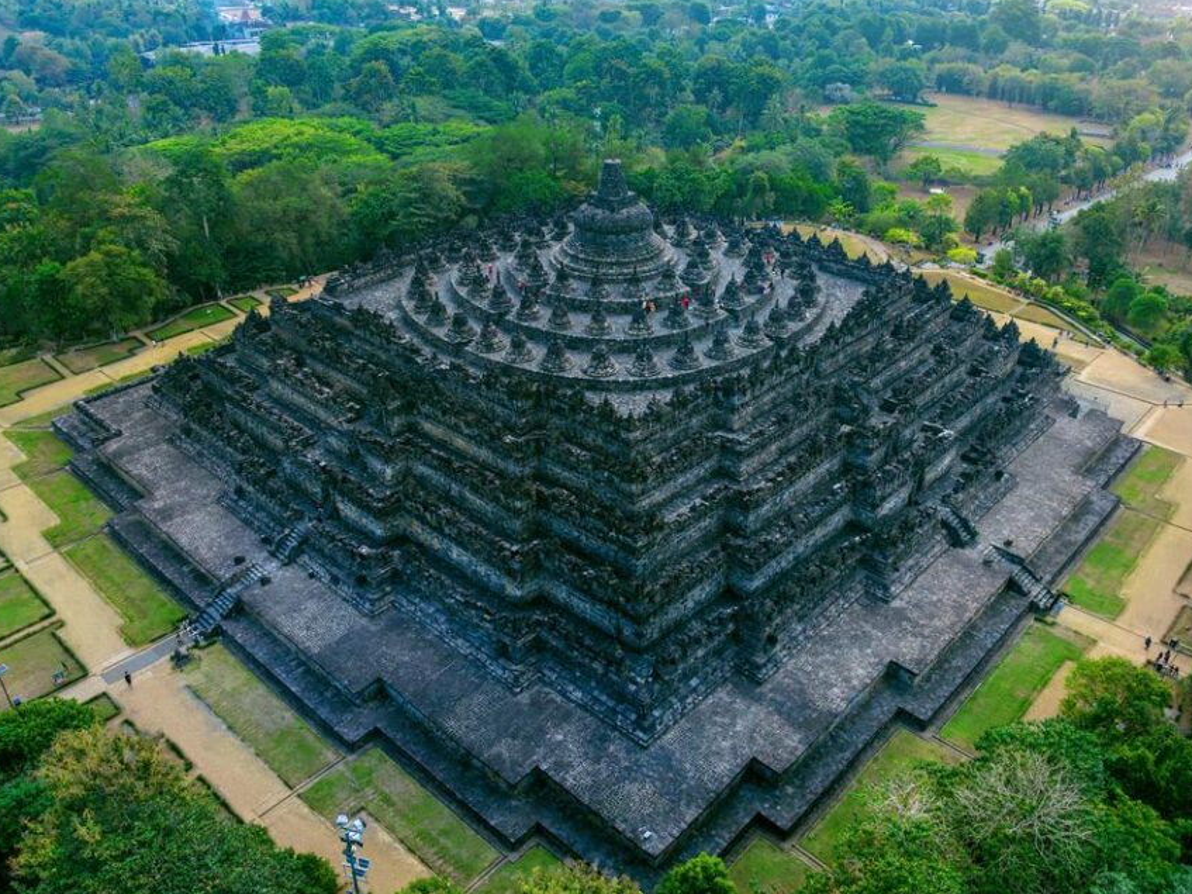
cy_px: 422
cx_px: 614
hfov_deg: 61.7
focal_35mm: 29
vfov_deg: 48.2
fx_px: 998
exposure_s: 1/240
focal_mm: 12.3
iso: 100
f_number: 4.5
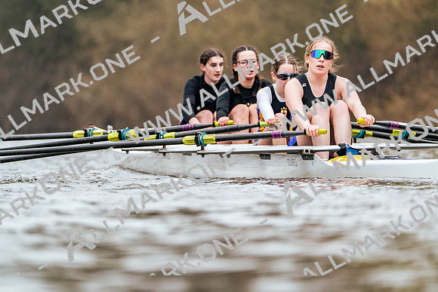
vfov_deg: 2.3
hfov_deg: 3.4
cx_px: 219
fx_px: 7301
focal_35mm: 600
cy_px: 146
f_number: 6.3
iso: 3200
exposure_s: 1/2000
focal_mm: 600
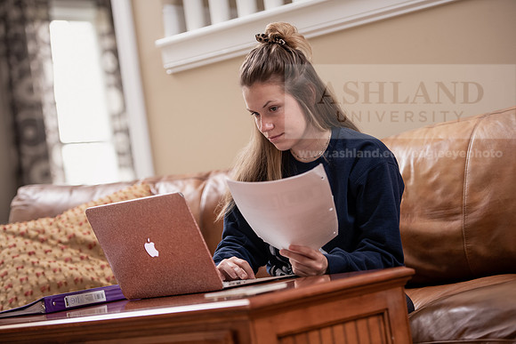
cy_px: 172
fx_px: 1462
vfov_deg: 13.4
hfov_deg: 20.0
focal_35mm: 102
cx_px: 258
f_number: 2.8
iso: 800
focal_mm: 102
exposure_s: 1/200
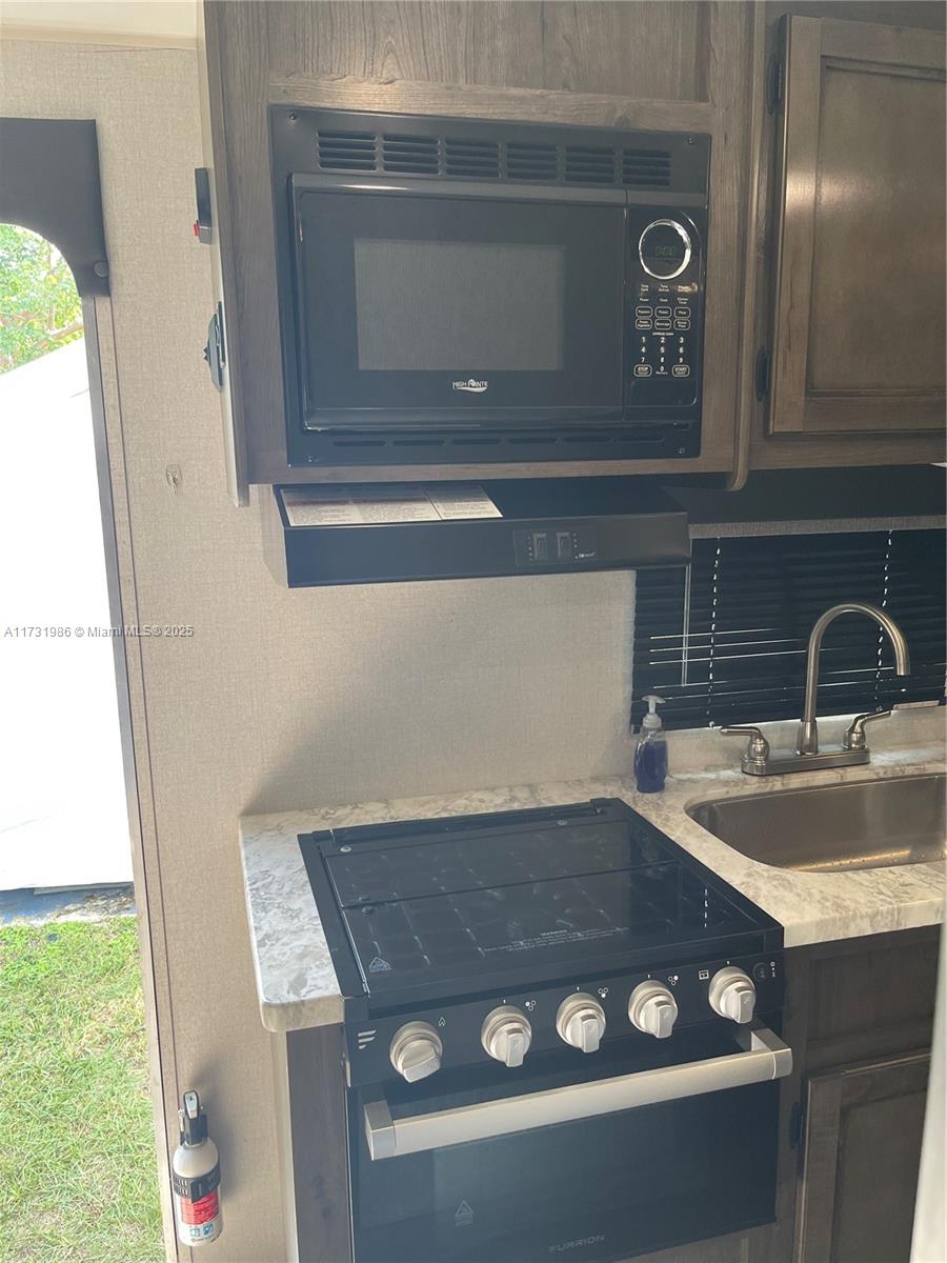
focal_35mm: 25
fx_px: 912
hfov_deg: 54.9
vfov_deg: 69.4
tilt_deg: -10.3
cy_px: 632
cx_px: 474
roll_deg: -0.3
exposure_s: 1/121
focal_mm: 5.1
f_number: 1.6
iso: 80
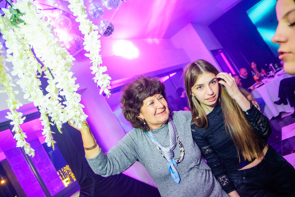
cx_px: 148
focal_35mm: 26
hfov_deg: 70.4
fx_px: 209
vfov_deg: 50.4
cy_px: 98
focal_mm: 17
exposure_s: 1/60
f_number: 2.8
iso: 2500
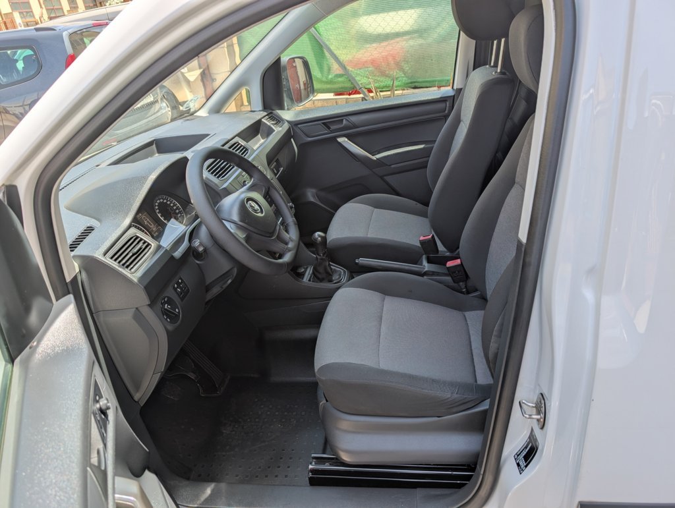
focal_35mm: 24
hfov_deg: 71.5
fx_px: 469
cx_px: 338
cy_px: 254
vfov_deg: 56.9
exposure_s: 1/292
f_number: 1.68
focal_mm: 6.9
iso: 16
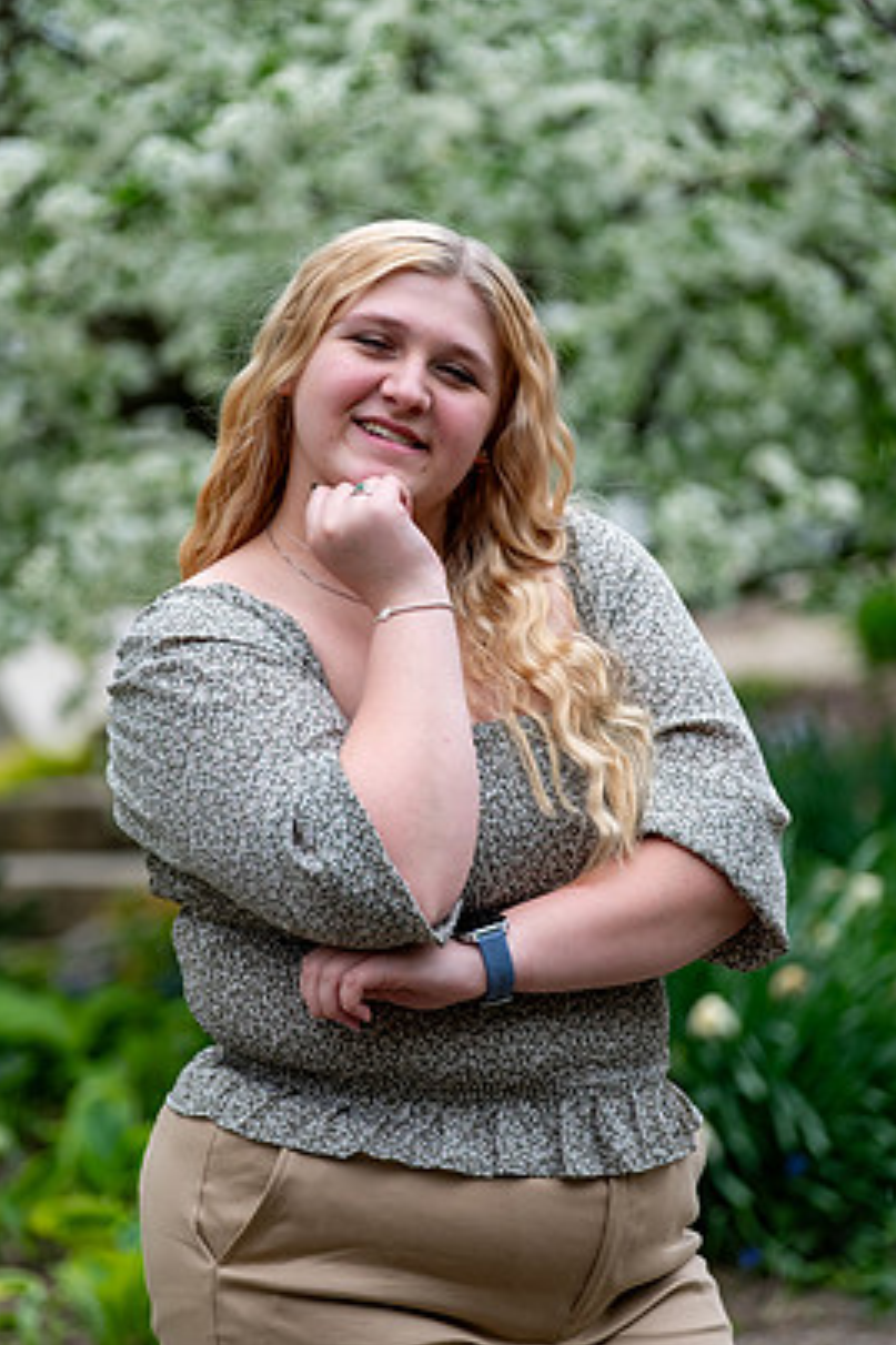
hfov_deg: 7.8
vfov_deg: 11.6
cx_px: 440
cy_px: 746
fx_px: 6613
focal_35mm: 177
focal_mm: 106
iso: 250
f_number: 2.8
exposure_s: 1/500
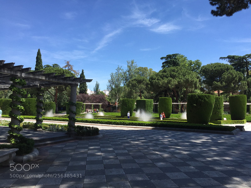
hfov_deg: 61.7
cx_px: 126
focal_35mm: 29
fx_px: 210
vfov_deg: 48.2
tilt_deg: +3.7
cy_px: 94
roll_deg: -1.8
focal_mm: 4.15
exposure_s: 1/898
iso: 32
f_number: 2.2
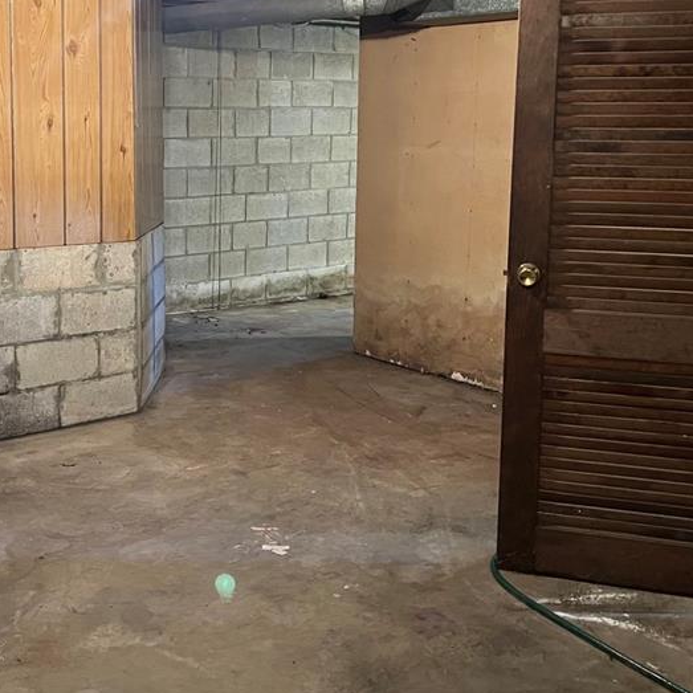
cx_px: 208
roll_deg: -0.7
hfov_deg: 37.0
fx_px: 1019
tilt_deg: -8.2
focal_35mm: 45
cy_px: 265
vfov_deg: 37.4
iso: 500
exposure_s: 1/30
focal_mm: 5.7
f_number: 1.5
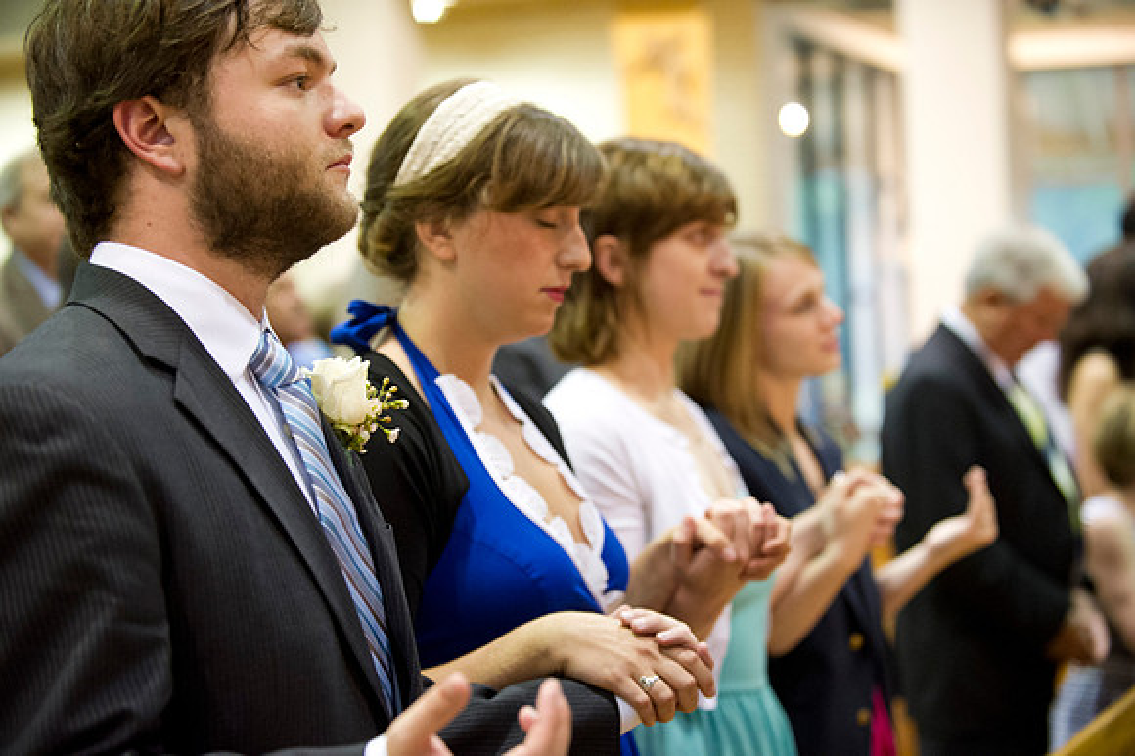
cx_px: 568
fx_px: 2206
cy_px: 378
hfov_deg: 28.9
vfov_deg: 19.4
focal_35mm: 70
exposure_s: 1/80
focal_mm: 70
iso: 5000
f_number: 2.8
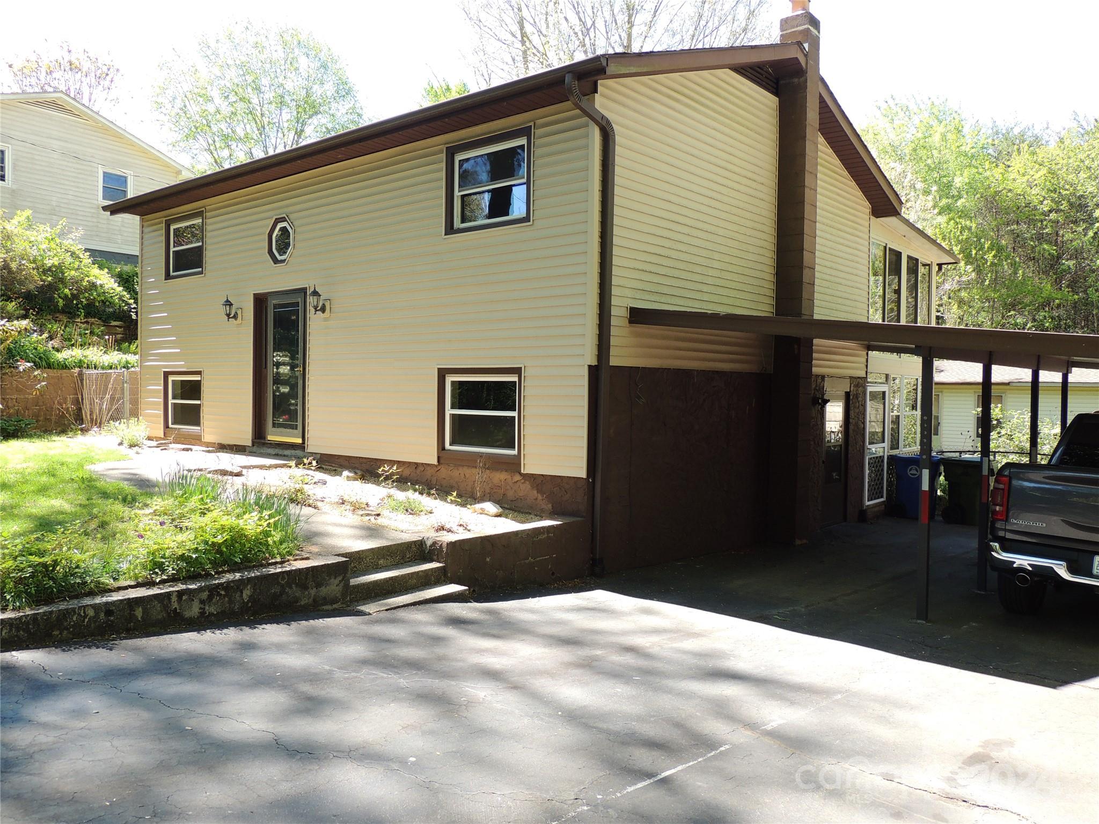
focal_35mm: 28
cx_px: 550
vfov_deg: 49.7
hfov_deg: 63.4
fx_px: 889
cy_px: 412
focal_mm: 4.9
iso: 100
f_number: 3.1
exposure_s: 1/160
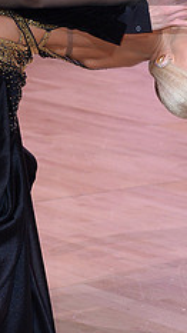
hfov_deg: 5.4
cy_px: -41
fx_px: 1975
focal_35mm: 224
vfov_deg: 9.5
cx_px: 39
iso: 2000
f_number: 5.6
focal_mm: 86
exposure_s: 1/250
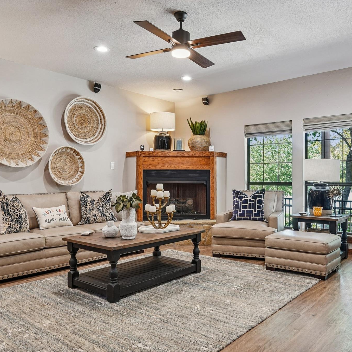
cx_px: 193
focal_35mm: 27
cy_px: 176
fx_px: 311
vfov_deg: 59.1
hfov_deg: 59.0
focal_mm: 14
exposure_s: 1/2
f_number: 9
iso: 100
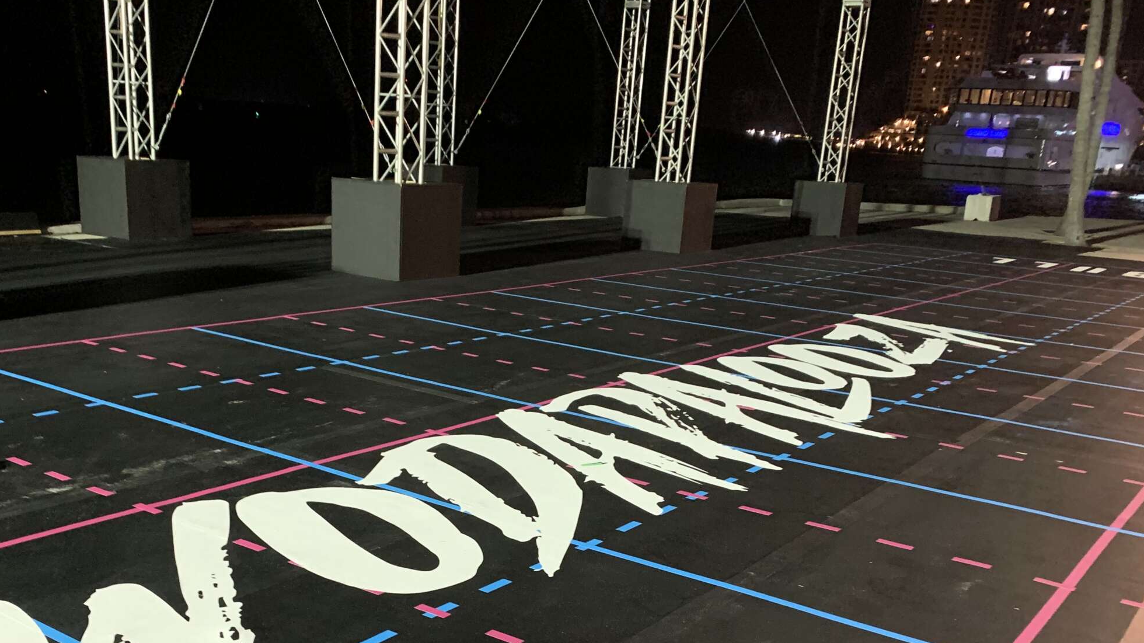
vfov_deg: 30.8
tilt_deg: -19.3
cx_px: 522
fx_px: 1122
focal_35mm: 37
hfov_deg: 53.9
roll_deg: -2.8
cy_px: 554
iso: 640
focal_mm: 4.25
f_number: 1.8
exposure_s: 1/29
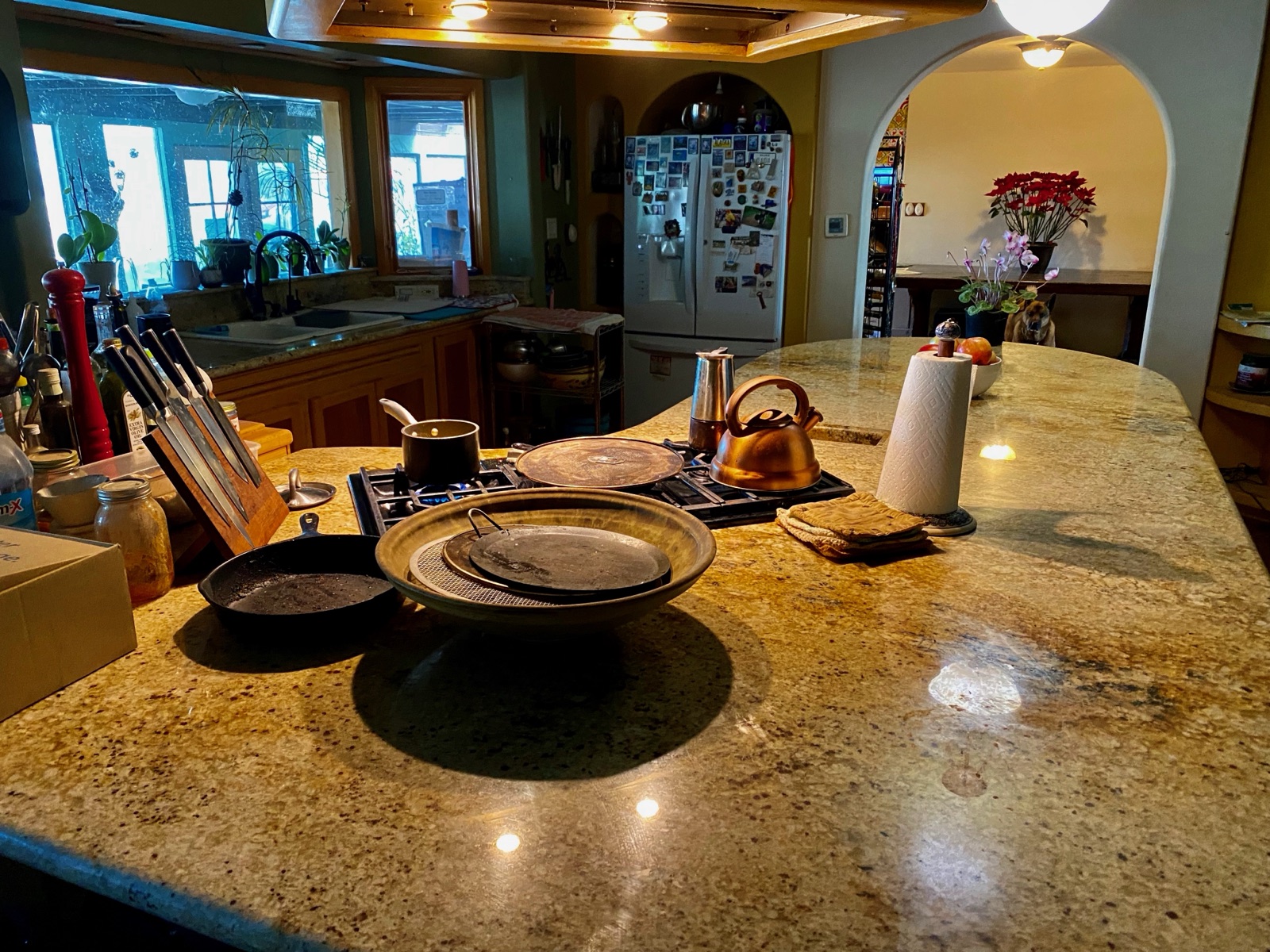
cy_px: 476
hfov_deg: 67.3
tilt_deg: -15.8
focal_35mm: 26
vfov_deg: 53.1
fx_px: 954
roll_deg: +0.0
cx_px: 635
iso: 500
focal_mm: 4.25
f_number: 1.8
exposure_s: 1/40
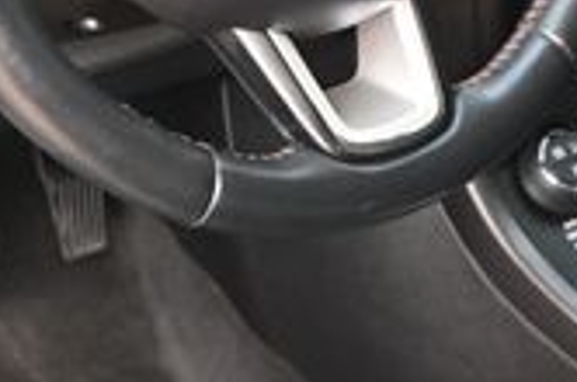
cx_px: 320
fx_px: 1856
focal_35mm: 116
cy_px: 10
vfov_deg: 11.7
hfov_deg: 17.7
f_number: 3.8
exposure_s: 1/125
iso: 1000
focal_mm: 20
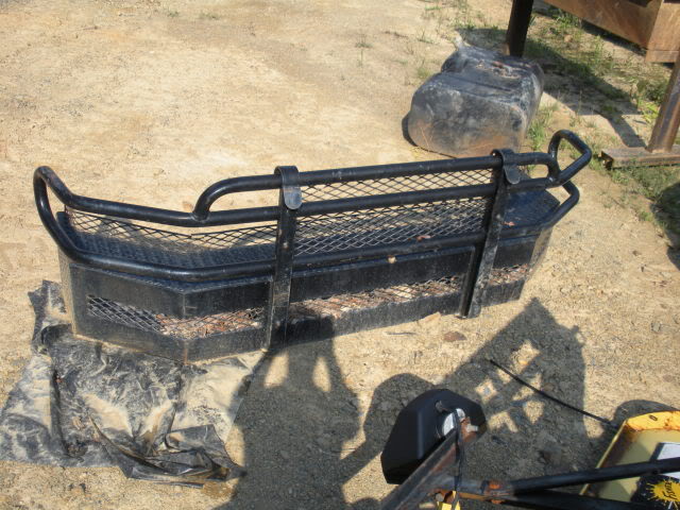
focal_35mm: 36
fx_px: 707
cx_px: 340
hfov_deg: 51.4
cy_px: 255
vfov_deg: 39.7
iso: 64
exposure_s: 1/450
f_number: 3.5
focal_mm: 6.3
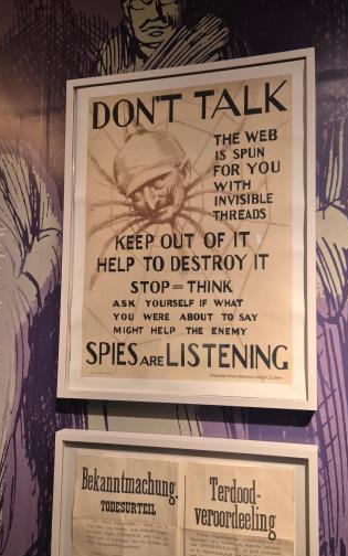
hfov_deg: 42.7
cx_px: 224
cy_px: 295
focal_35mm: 29
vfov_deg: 64.6
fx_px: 440
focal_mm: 5.4
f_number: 1.8
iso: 125
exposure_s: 1/62
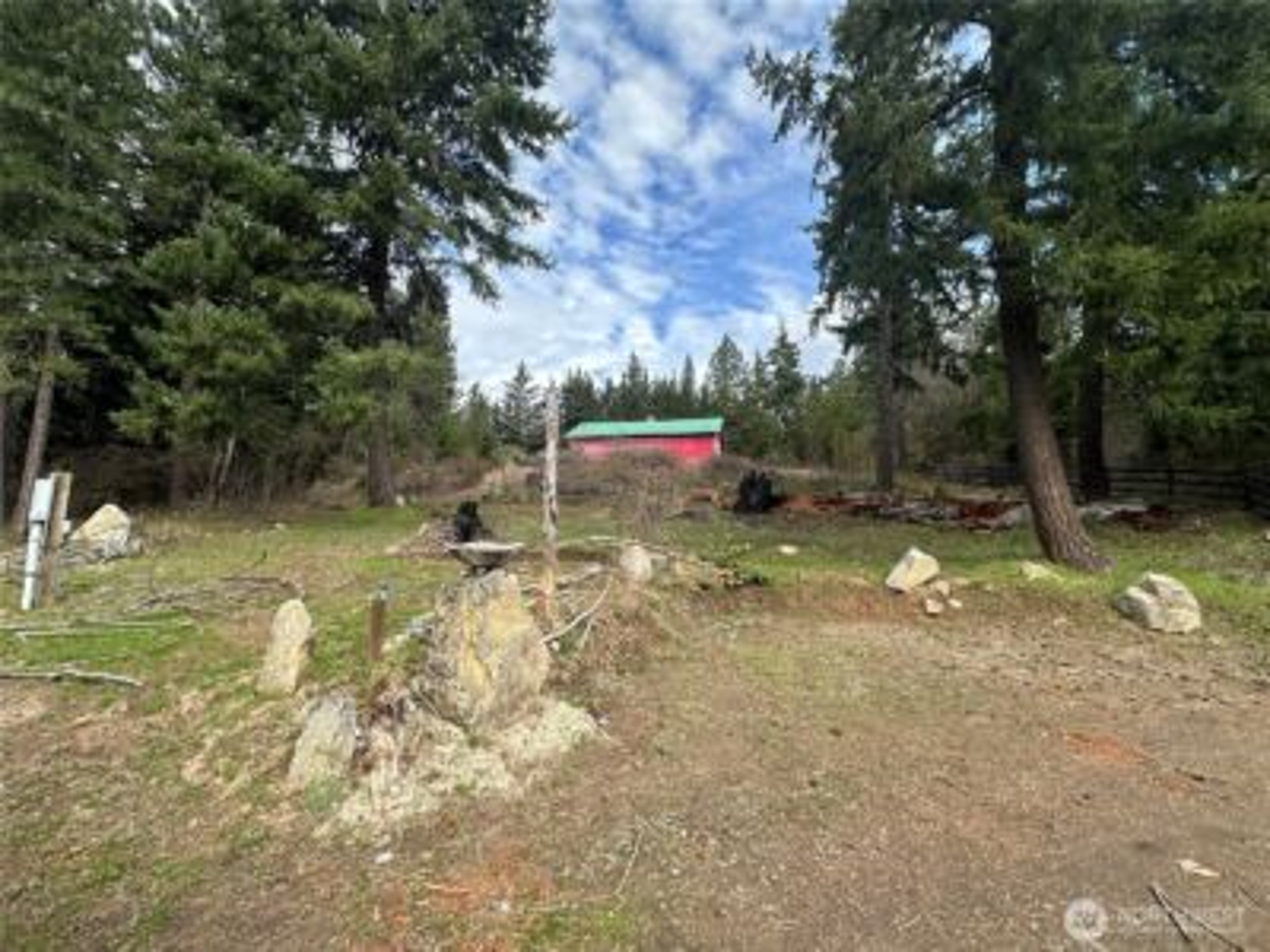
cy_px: 476
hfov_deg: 102.1
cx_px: 635
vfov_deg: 85.7
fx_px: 514
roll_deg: +0.1
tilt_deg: +5.8
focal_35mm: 14
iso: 40
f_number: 2.2
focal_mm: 2.22
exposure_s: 1/1114
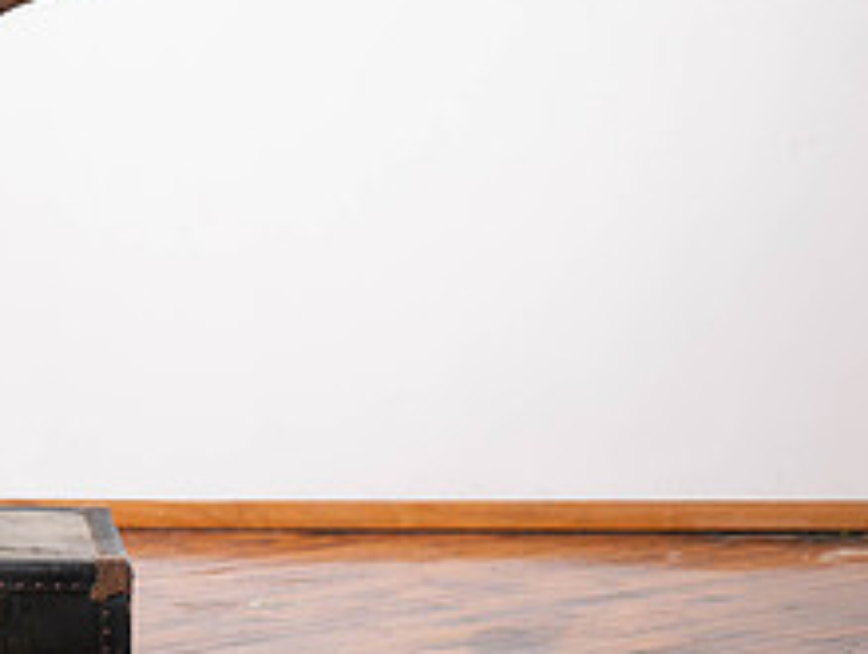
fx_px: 4471
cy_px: 105
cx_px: -135
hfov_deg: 10.9
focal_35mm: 178
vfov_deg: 8.3
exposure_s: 1/160
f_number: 2.8
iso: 320
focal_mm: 70
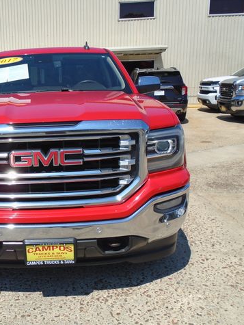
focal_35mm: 35
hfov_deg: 39.3
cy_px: 163
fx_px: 329
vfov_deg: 52.6
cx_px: 53
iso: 100
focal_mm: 4.6
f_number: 8
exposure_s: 1/200
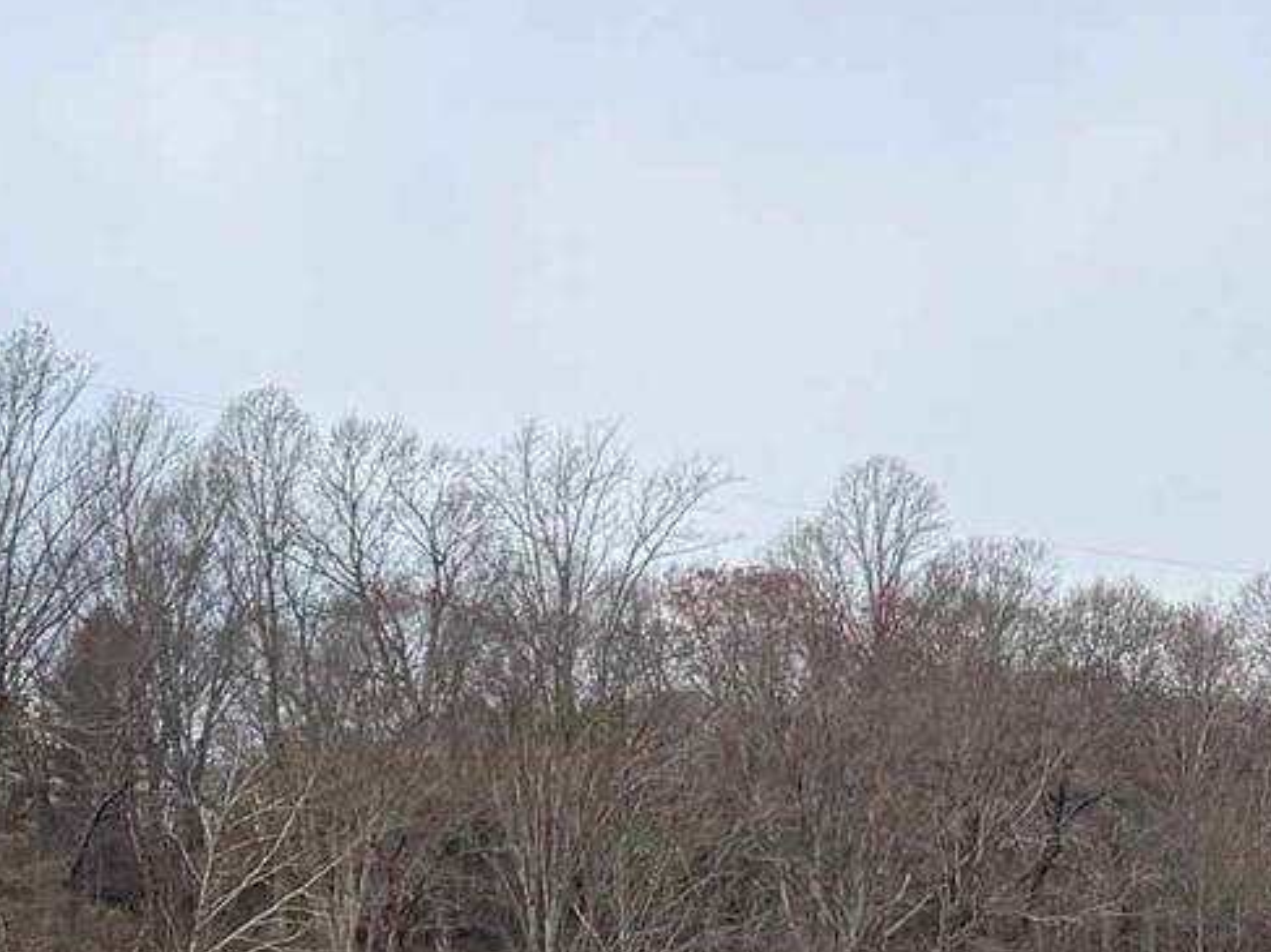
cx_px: -1201
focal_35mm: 101
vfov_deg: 14.5
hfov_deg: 15.7
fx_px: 3708
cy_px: 850
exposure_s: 1/2370
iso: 80
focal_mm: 6.76
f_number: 1.78
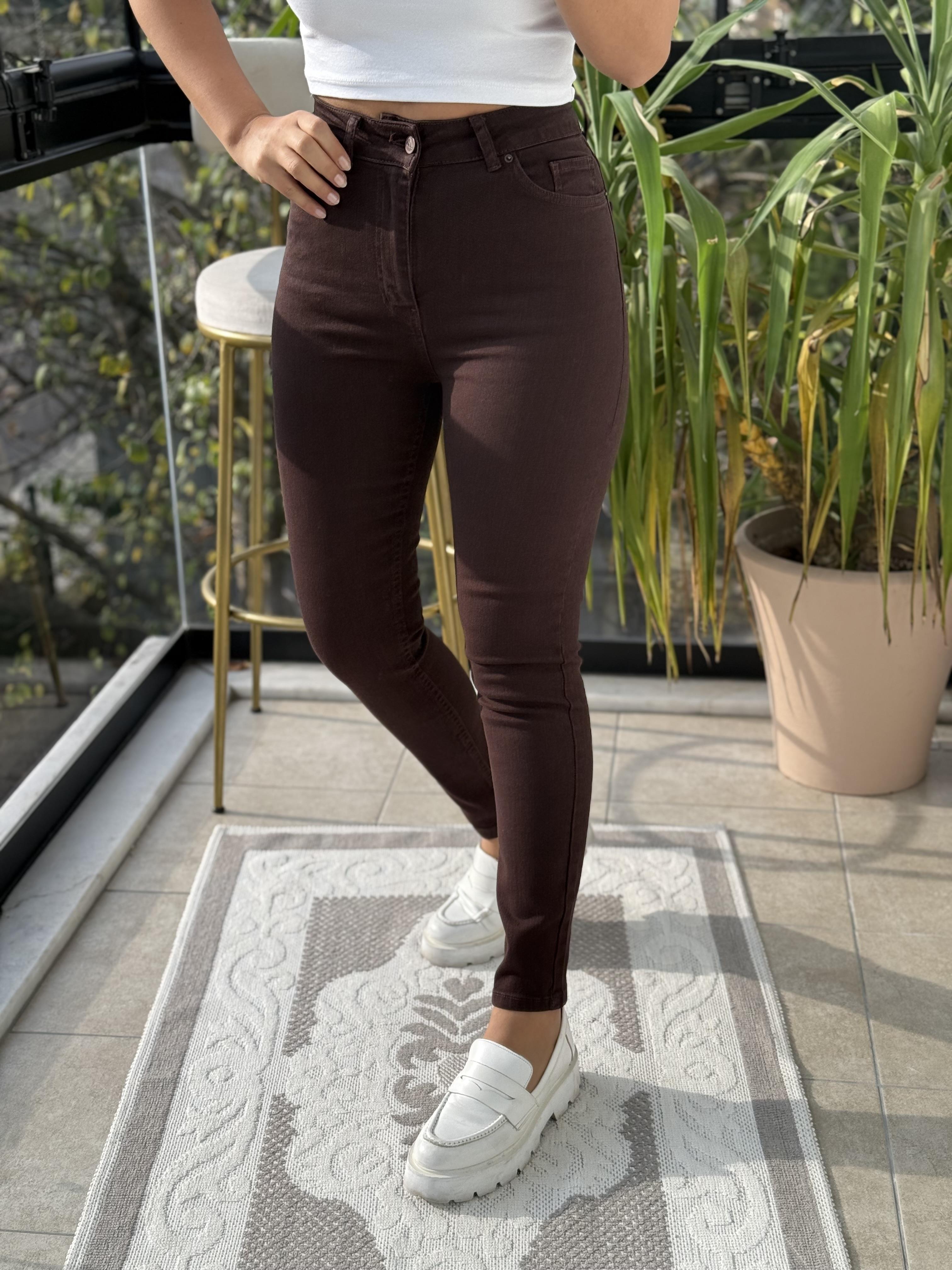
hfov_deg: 30.3
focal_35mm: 48
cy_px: 635
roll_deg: +1.0
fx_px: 1760
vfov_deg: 39.7
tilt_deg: -37.6
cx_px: 476
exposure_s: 1/636
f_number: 1.78
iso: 80
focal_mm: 6.76
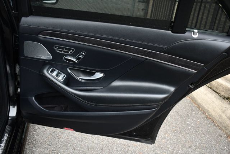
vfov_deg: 36.0
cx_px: 115
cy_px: 77
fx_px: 236
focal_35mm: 37
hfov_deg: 51.9
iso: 400
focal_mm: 25
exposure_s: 1/250
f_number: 4.5
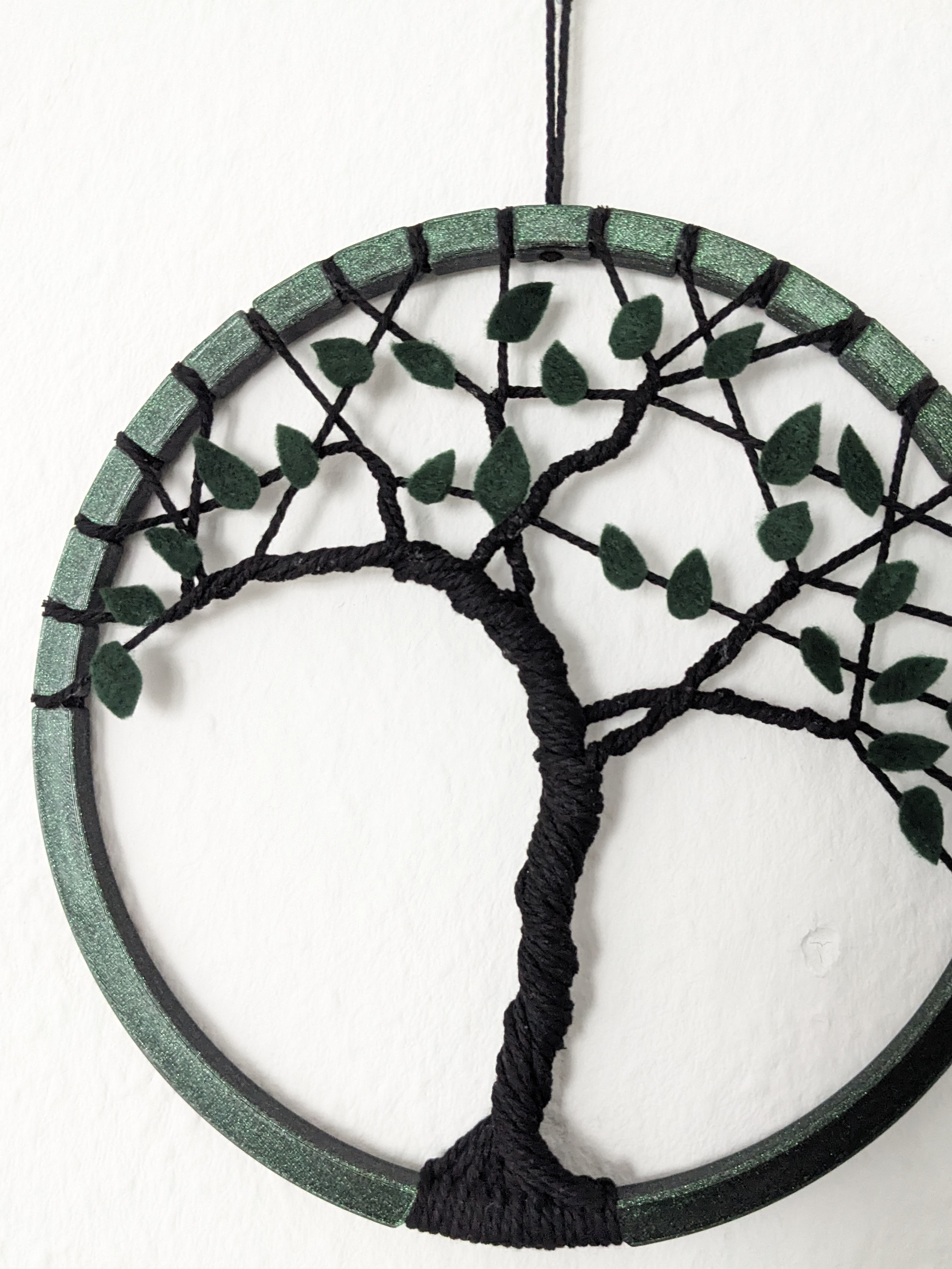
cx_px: 542
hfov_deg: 44.1
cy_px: 650
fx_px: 1173
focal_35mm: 32
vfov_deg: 56.8
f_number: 1.73
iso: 1217
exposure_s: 1/30
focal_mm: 4.38
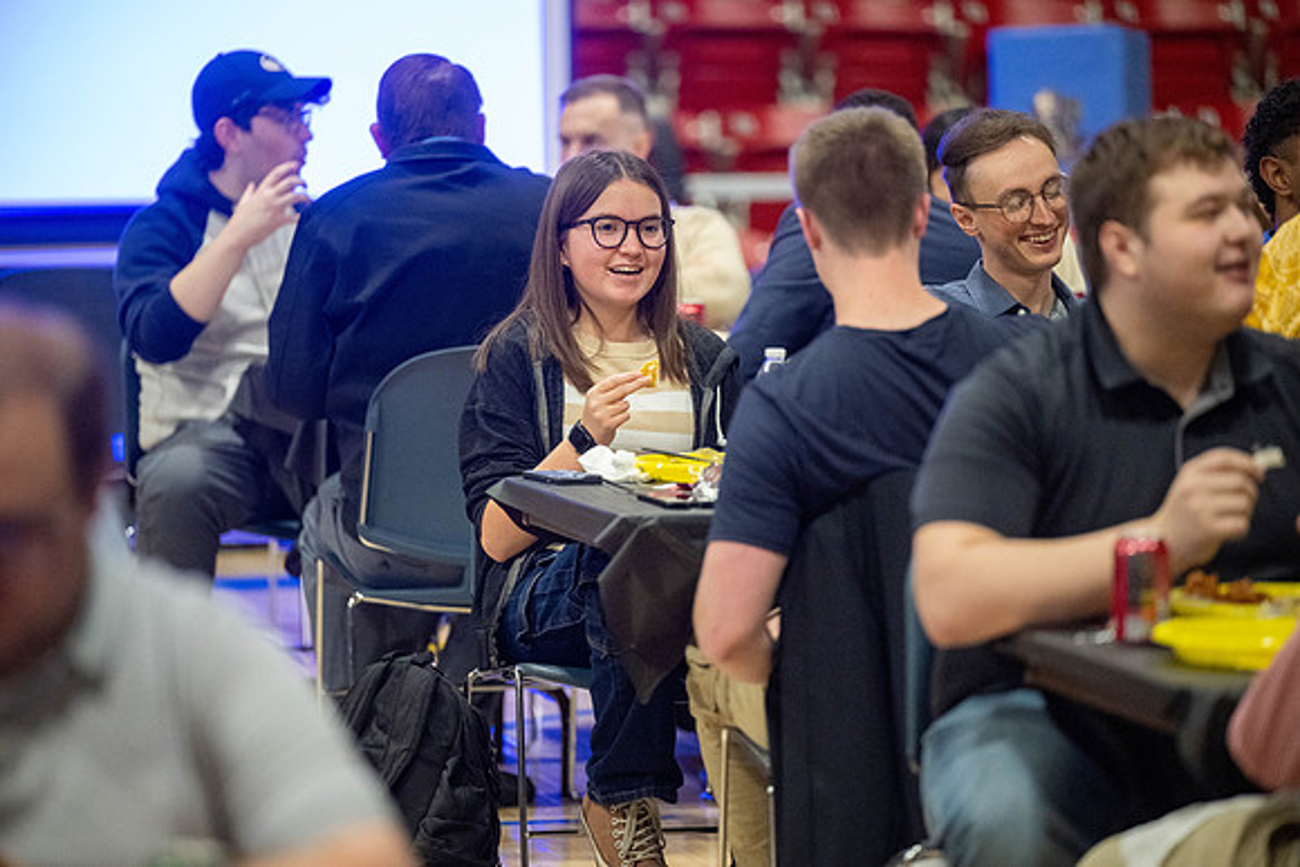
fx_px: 7224
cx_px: 650
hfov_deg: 10.3
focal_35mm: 200
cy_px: 434
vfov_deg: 6.9
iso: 5000
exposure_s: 1/250
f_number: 2.8
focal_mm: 200
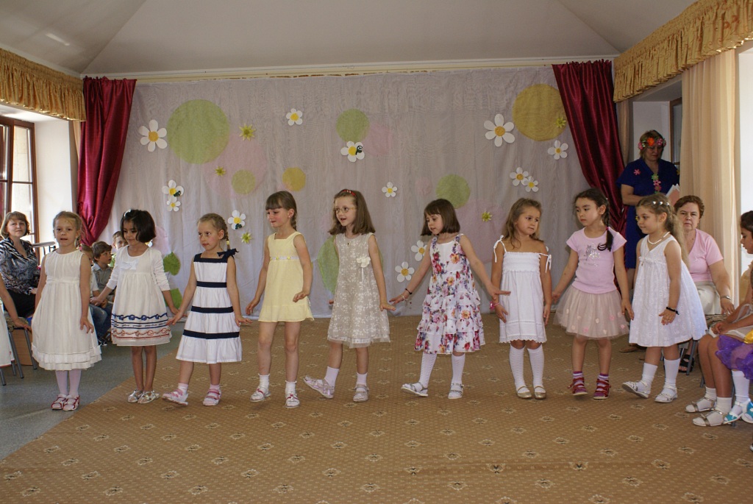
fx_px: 817
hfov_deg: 49.5
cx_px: 376
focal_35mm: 39
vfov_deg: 34.3
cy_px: 252
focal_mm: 26
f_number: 5.6
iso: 400
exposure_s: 1/60
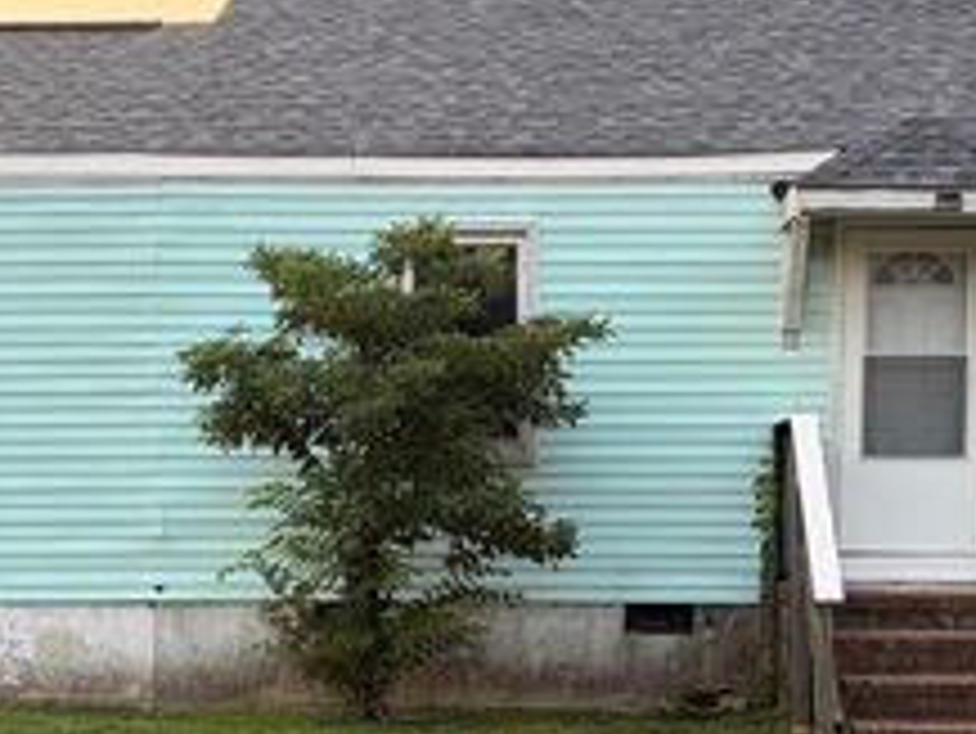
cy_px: 552
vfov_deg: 24.2
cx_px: 567
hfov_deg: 32.1
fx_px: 1693
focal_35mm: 60
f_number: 1.6
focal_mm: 5.96
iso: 50
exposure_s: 1/289
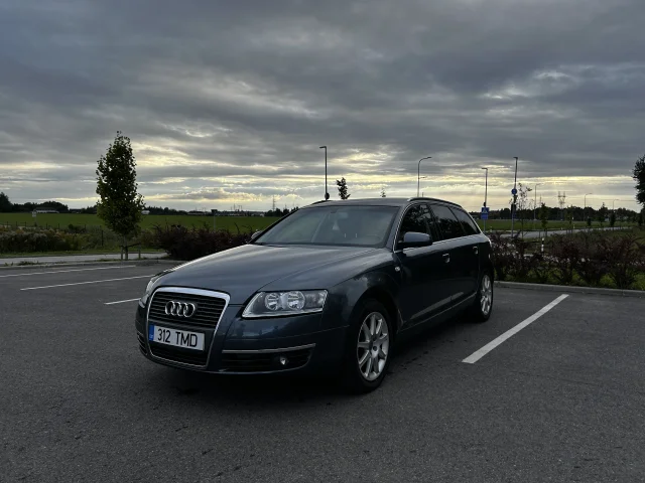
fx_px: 484
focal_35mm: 26
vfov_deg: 53.1
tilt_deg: -3.6
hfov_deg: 67.3
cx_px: 322
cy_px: 242
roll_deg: -1.0
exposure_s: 1/1488
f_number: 1.5
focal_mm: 5.7
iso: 50
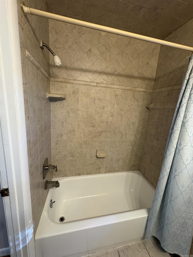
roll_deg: -4.0
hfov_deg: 85.7
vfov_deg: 102.1
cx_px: 96
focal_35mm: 14
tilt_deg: -9.7
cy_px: 128
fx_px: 104
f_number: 2.2
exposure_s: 1/60
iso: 250
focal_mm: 2.22
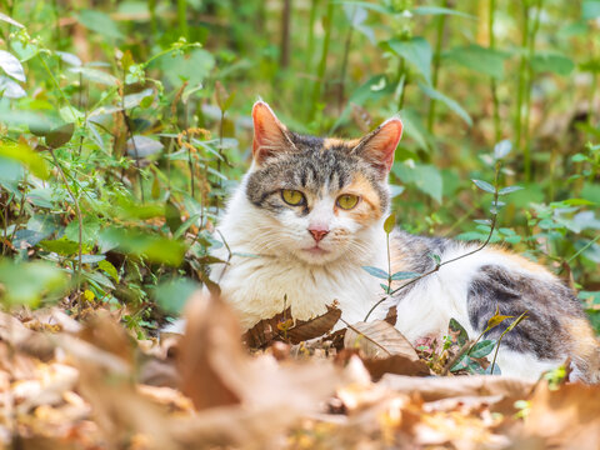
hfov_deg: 4.1
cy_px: 225
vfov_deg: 3.1
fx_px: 8337
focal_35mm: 481
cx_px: 300
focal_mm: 240
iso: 800
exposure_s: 1/250
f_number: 6.4
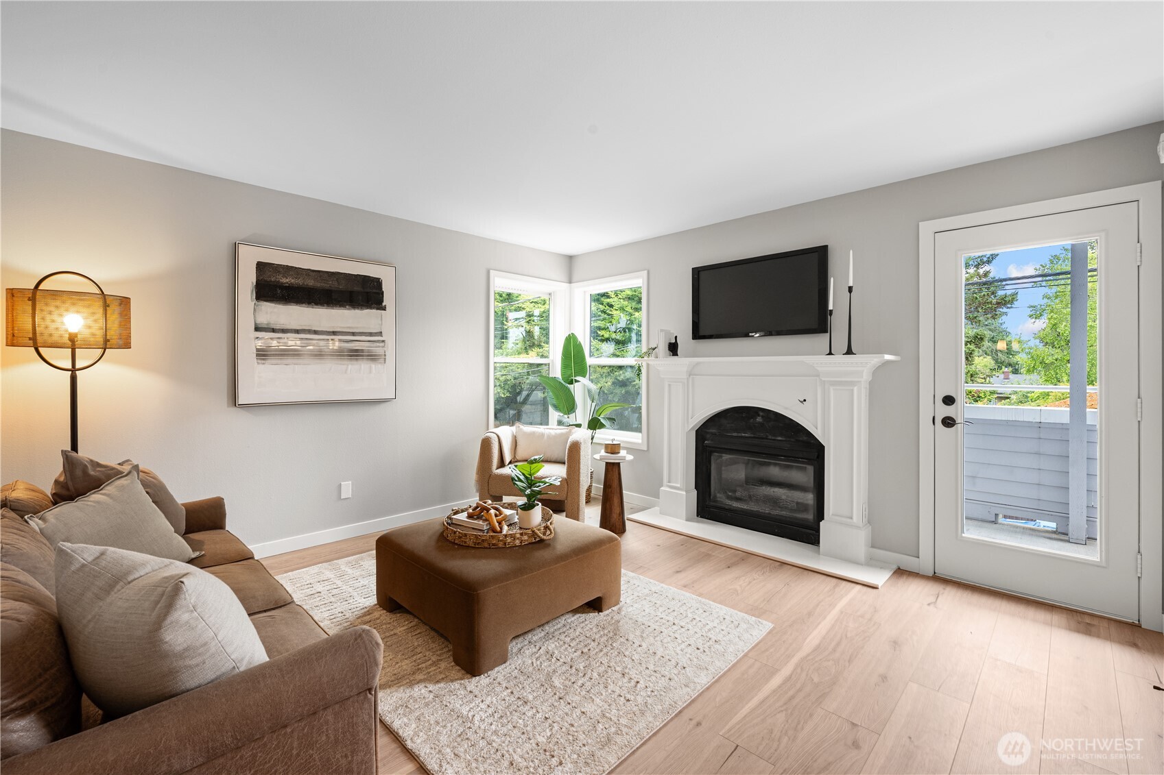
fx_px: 501
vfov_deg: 75.5
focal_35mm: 16
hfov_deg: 98.5
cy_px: 388
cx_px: 582
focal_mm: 15.5
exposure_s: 1/3
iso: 320
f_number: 9
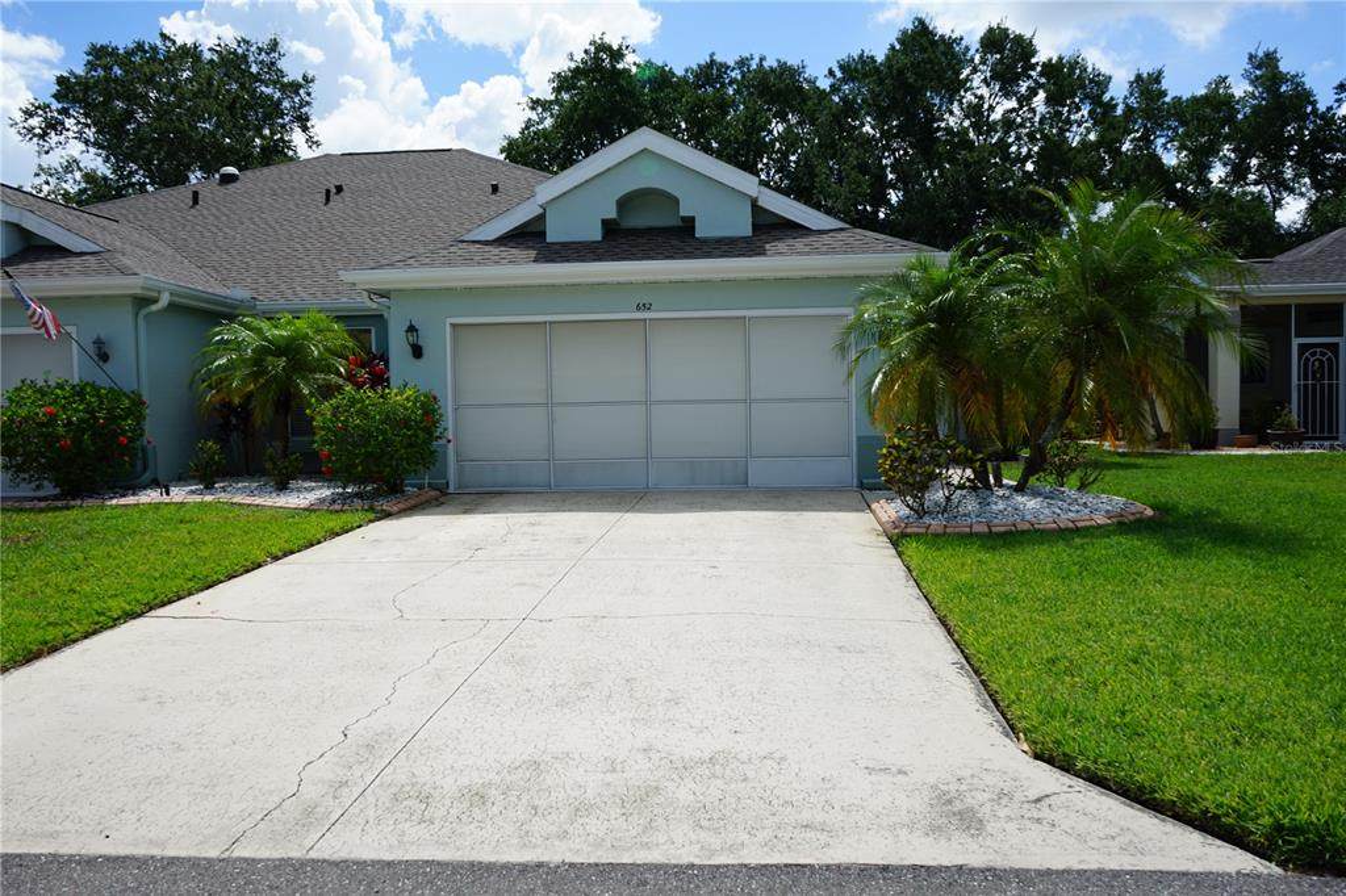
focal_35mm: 28
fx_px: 1046
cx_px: 673
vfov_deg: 46.4
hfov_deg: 65.5
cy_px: 448
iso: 100
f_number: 14
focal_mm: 28
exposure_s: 1/125
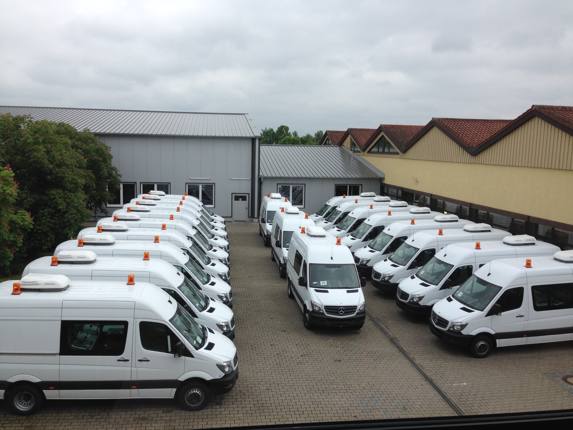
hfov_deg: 55.4
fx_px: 546
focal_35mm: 33
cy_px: 215
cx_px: 286
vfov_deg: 42.9
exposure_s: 1/236
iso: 50
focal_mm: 4.12
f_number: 2.4
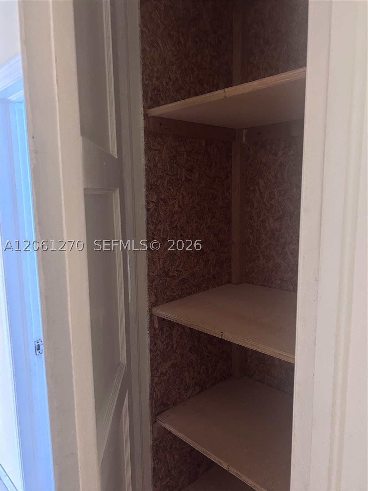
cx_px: 184
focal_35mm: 26
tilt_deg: -9.4
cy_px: 246
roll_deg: -0.2
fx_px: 369
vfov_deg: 67.3
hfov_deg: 53.1
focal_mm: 5.7
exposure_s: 1/30
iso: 640
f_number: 1.5
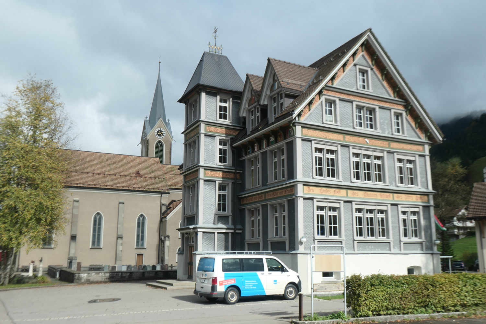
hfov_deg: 57.2
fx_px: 445
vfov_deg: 40.0
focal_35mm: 33
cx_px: 243
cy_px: 162
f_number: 5
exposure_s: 1/1000
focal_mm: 12
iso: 200
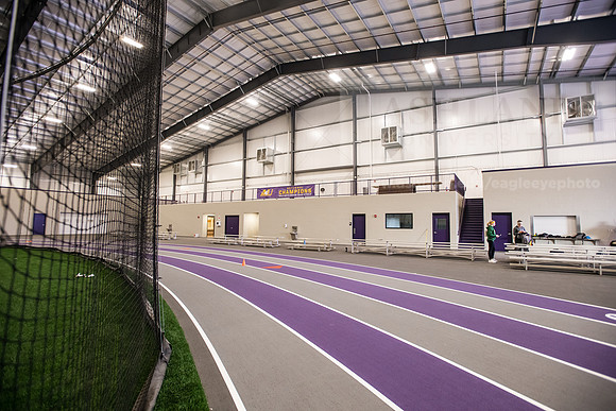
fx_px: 291
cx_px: 308
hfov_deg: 93.3
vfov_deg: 70.5
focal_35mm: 17
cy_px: 206
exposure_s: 1/160
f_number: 4
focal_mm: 17
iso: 1600
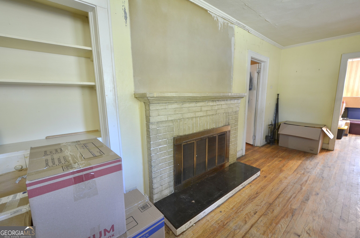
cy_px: 119
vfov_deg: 77.1
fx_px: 150
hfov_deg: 100.5
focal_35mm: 15
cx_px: 180
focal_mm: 10
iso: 200
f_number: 8
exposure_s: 1.3
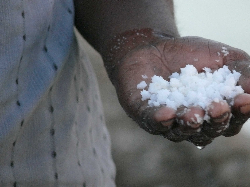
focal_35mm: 470
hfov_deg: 4.2
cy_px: 94
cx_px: 125
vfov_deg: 3.2
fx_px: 3395
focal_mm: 88.8
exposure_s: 1/125
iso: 320
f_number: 3.7
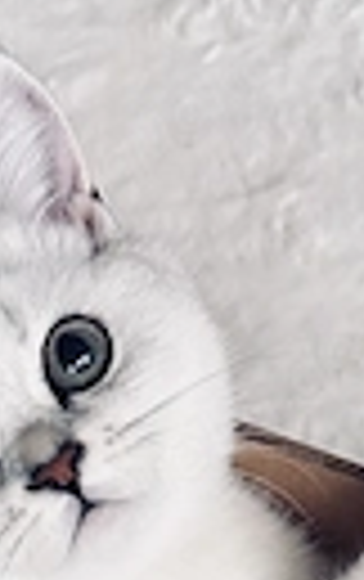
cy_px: 841
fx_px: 1250
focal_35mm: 79
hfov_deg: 16.5
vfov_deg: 22.1
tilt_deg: -68.4
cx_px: 81
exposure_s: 1/60
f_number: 1.78
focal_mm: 6.86
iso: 640
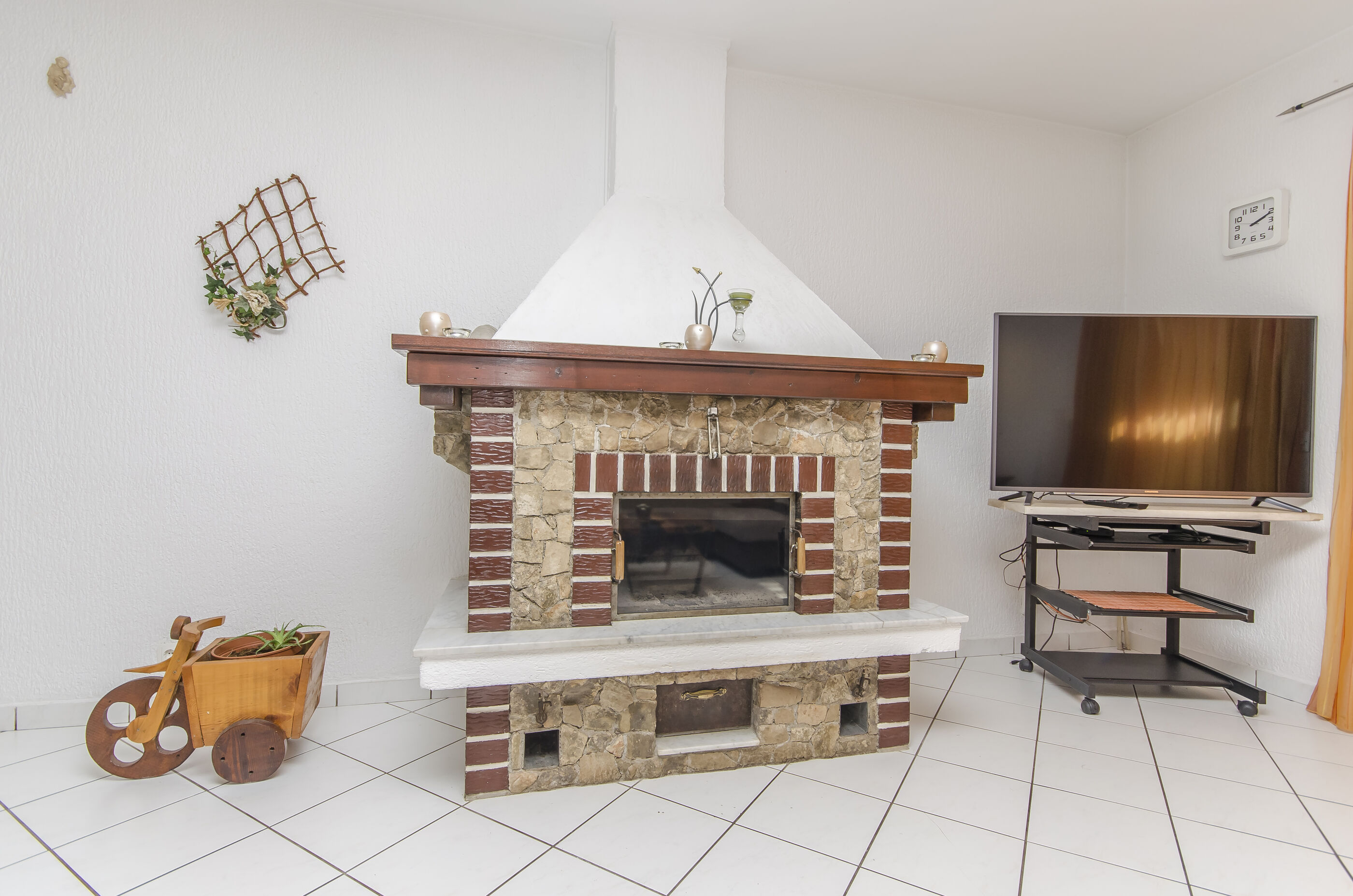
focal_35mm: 17
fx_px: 647
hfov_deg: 92.6
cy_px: 448
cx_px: 676
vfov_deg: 69.4
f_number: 7.1
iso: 160
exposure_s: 1/100
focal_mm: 11.5
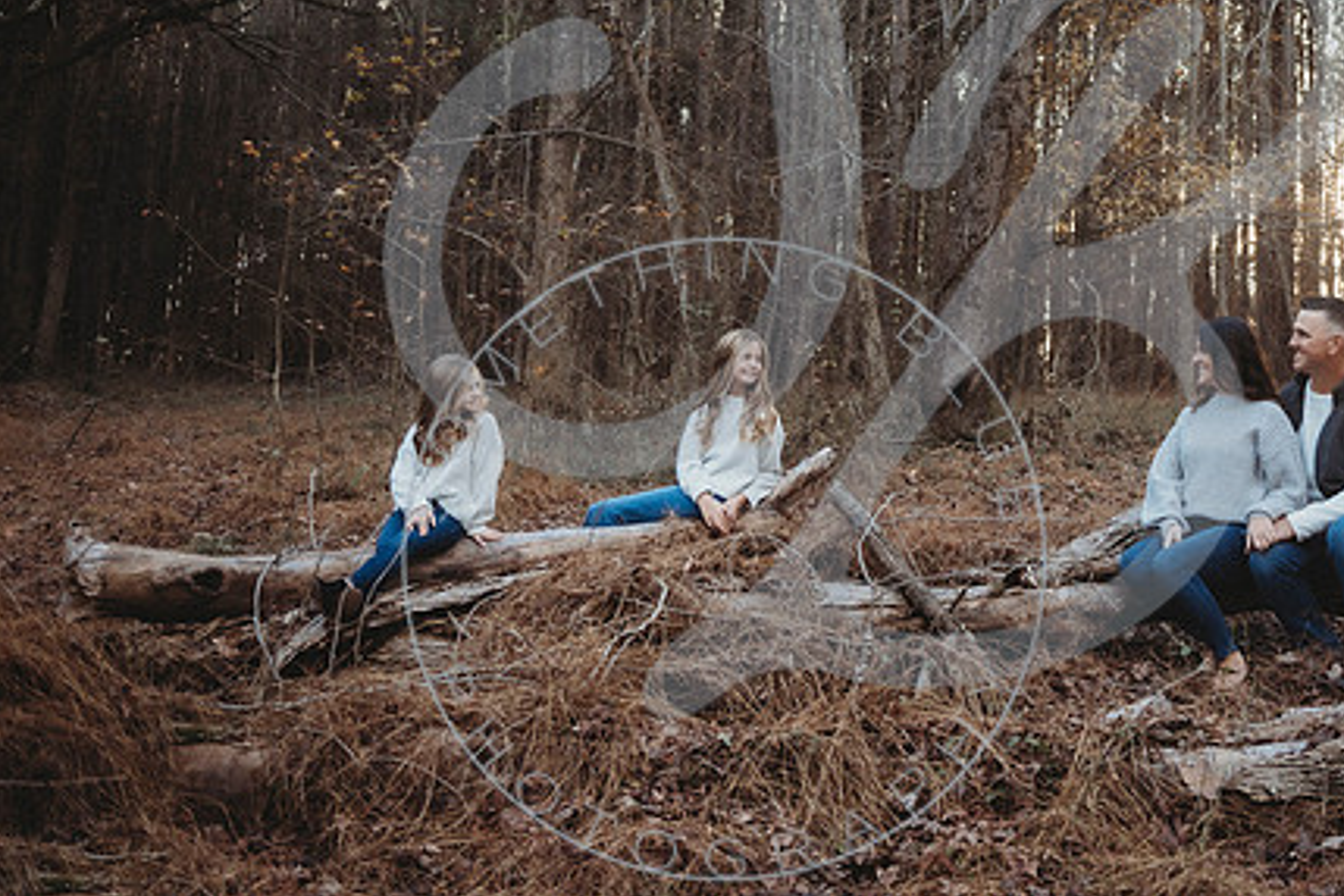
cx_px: 913
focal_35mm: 46
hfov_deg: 42.1
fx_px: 1717
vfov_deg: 29.0
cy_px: 297
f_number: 2.8
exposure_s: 1/250
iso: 500
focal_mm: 32
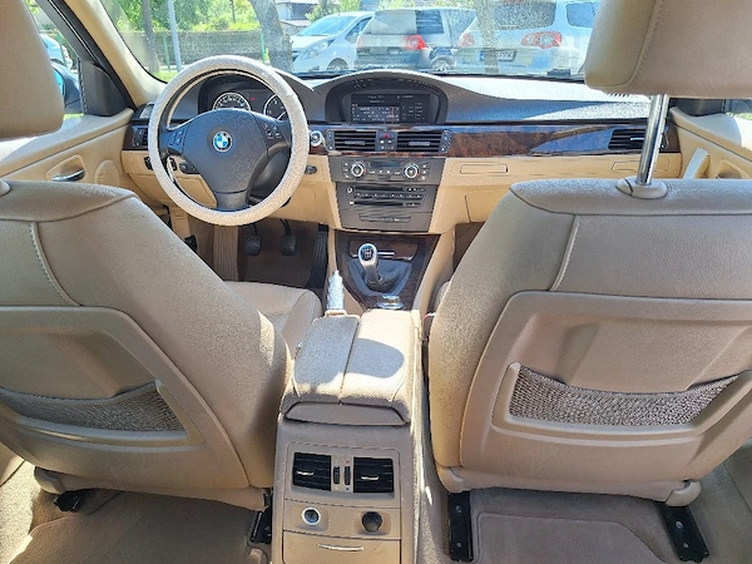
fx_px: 500
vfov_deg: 58.9
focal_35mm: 23
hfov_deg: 73.9
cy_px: 282
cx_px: 376
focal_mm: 5.54
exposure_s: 1/238
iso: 40
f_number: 1.8
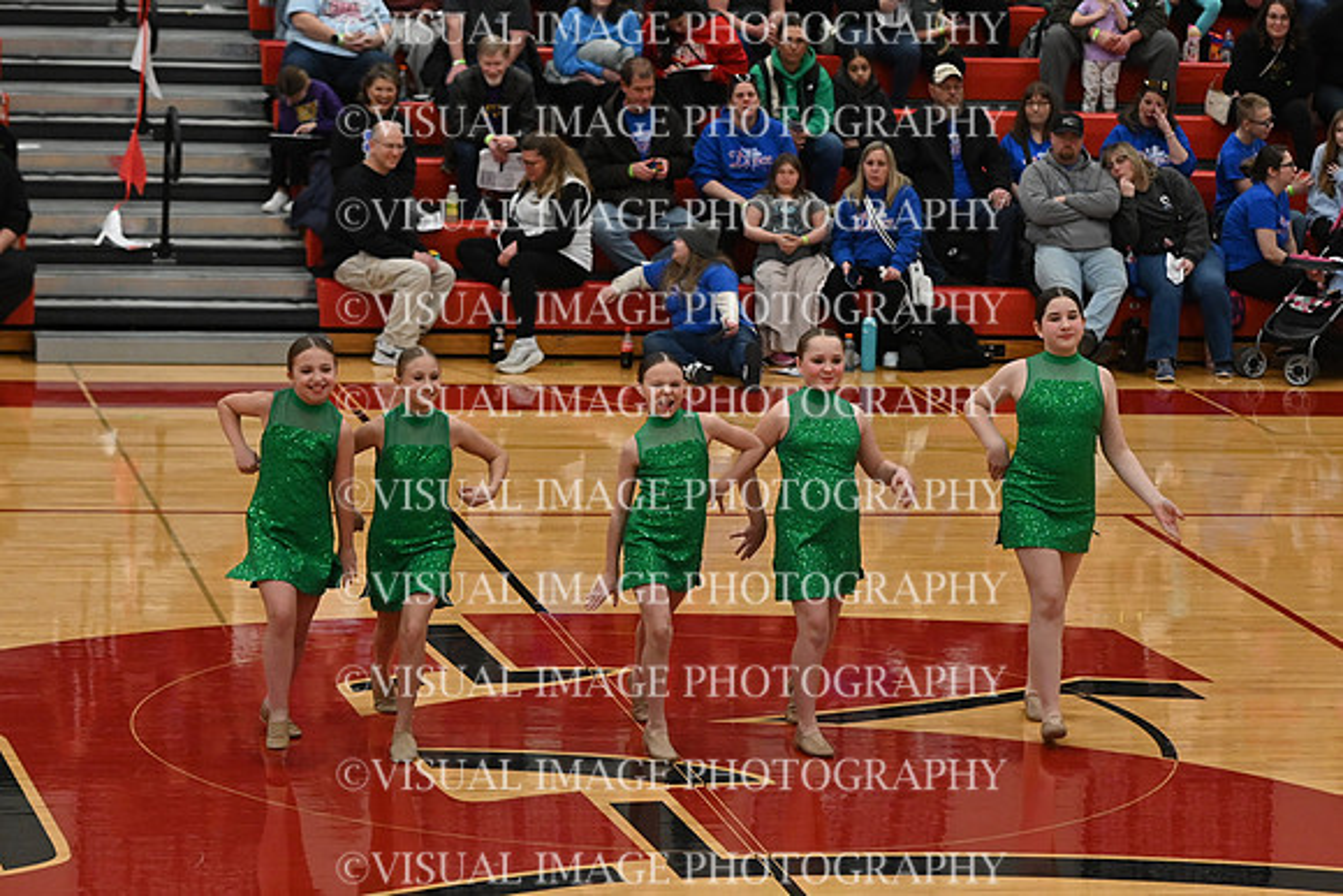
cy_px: 448
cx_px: 672
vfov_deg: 9.9
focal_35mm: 138
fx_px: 5149
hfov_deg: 14.9
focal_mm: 92
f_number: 4
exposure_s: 1/400
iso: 3200
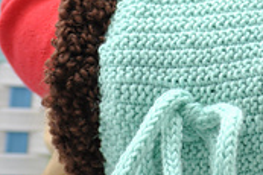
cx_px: 265
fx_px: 3737
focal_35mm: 512
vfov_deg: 2.7
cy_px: -107
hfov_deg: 4.0
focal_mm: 92
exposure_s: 1/200
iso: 200
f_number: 4.5
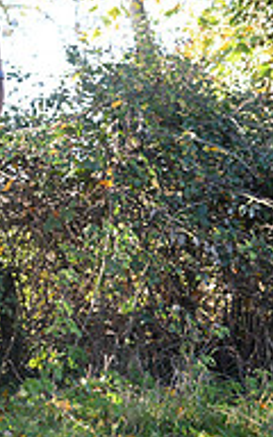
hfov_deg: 5.9
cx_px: -303
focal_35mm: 215
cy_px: 137
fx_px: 2559
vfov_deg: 9.7
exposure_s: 1/1000
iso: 1000
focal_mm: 70
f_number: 2.8
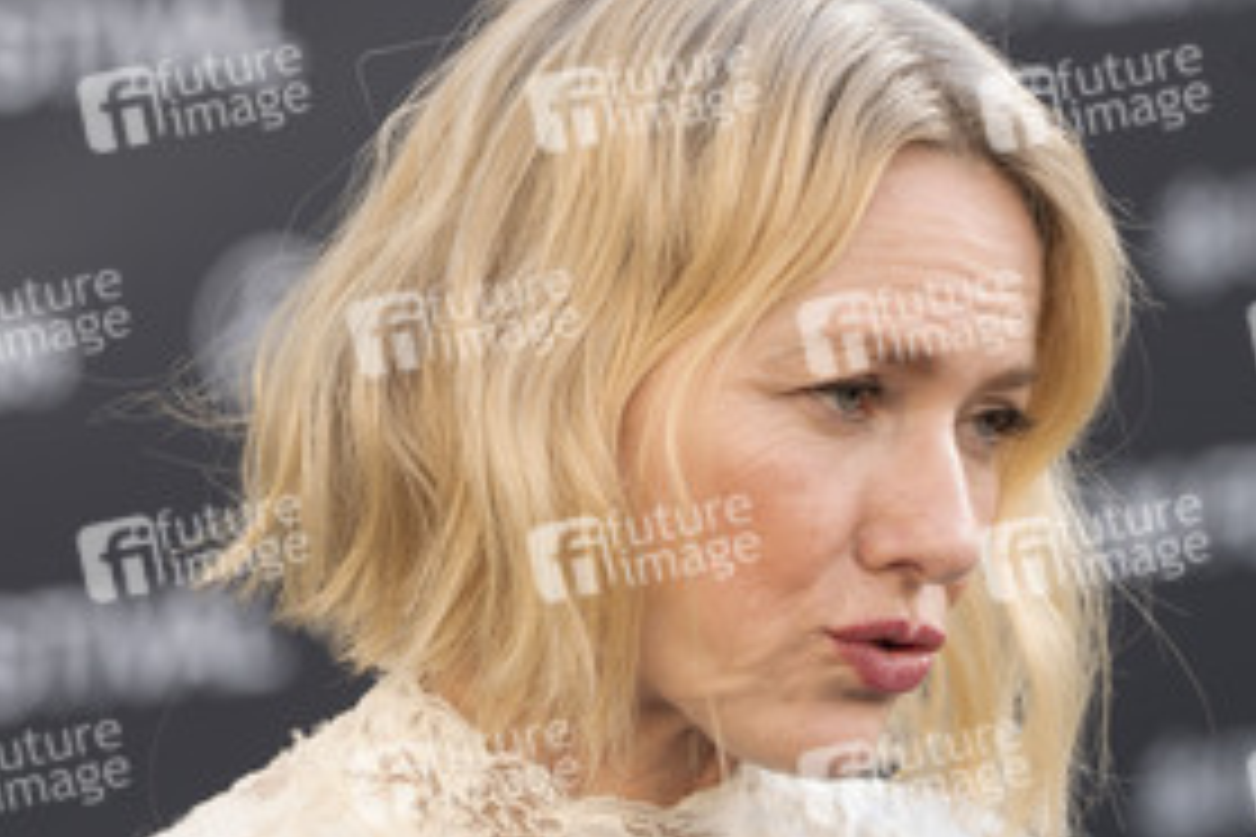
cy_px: 436
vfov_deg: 4.3
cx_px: 524
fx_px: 11268
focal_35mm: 323
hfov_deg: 6.4
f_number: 5.6
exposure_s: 1/400
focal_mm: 200
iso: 800
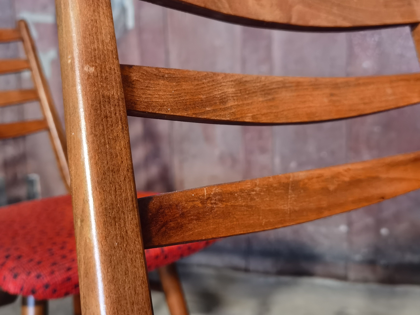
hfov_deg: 45.7
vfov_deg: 35.1
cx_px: 191
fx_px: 497
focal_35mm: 41
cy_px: 162
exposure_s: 1/33.3
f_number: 1.9
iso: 640
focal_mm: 6.71
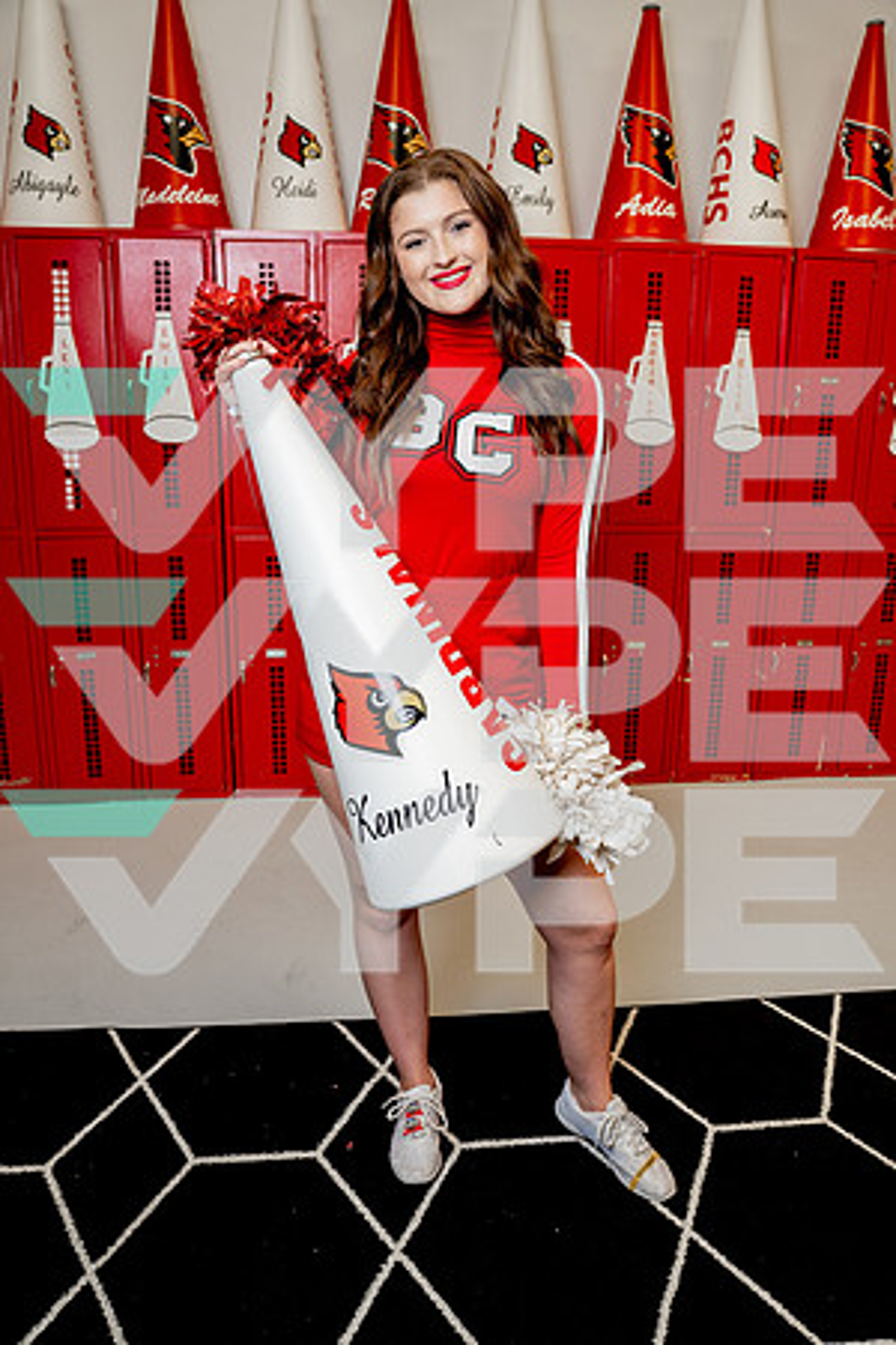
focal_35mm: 28
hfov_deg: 46.4
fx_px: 1045
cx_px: 448
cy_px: 672
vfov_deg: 65.5
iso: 800
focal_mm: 28
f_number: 4
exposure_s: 1/250
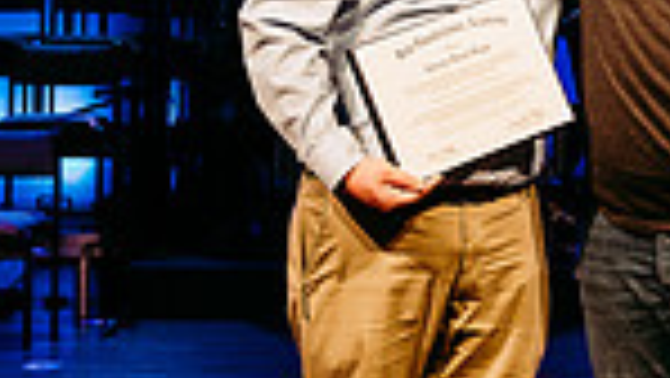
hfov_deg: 20.6
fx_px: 1795
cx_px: 625
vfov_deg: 11.8
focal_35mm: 101
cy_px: -40
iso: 1000
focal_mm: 32
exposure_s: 1/200
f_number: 4
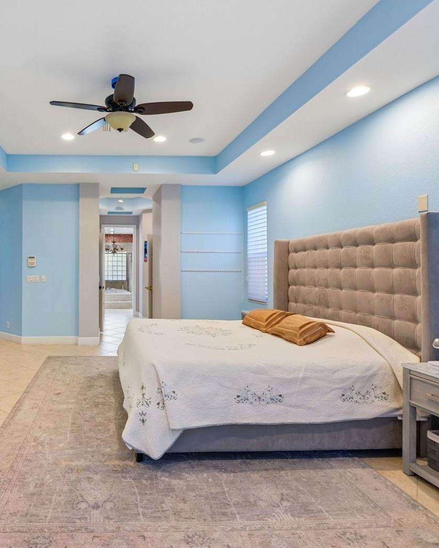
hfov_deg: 64.3
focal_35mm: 20
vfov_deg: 80.4
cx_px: 113
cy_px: 273
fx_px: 325
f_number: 9
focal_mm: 14
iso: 200
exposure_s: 1/3.33
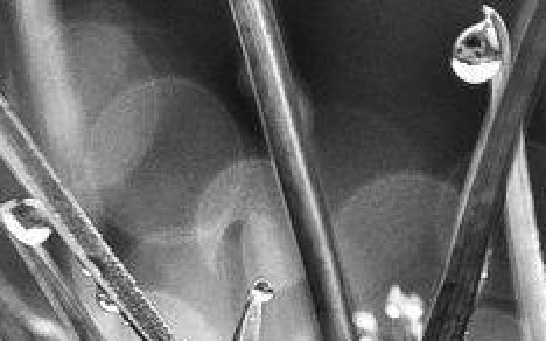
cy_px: 9
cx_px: 691
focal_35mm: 881
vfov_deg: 1.5
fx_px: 13106
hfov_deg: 2.4
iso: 800
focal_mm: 135
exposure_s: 1/640
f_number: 5.6
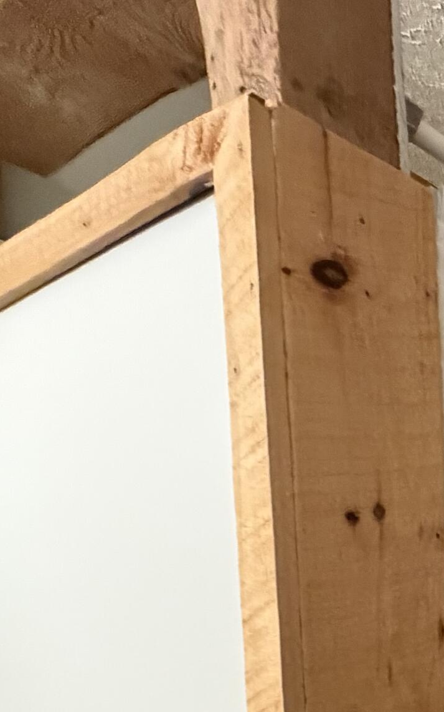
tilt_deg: -4.0
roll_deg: +0.8
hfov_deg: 20.8
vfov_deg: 44.0
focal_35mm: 39
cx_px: 824
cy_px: 691
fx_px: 756
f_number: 2.2
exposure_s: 1/60
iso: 500
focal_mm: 2.22
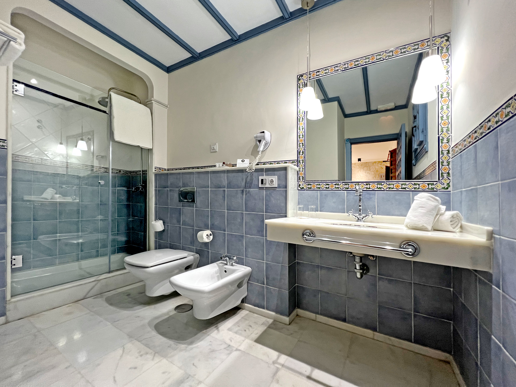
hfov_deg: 106.2
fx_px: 194
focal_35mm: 13
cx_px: 258
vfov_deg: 89.9
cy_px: 194
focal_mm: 1.57
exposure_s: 1/100
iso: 200
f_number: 1.8
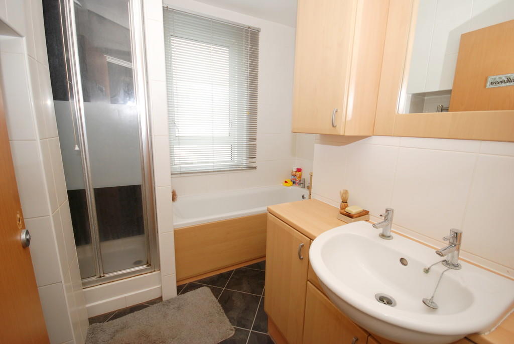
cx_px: 257
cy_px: 172
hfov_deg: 100.3
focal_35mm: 15
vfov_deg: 77.5
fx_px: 214
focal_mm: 10
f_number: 4
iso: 200
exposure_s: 1/60
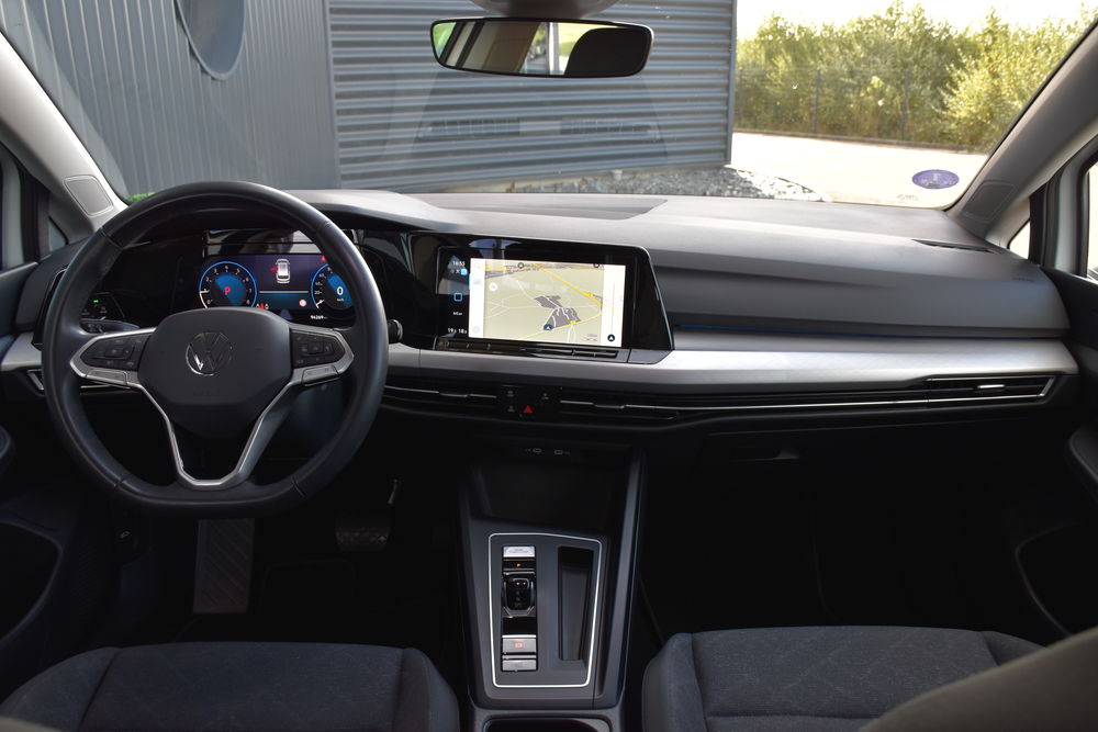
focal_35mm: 30
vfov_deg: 43.6
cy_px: 366
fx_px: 915
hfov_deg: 61.9
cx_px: 549
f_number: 6.3
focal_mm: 20
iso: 400
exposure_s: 1/160
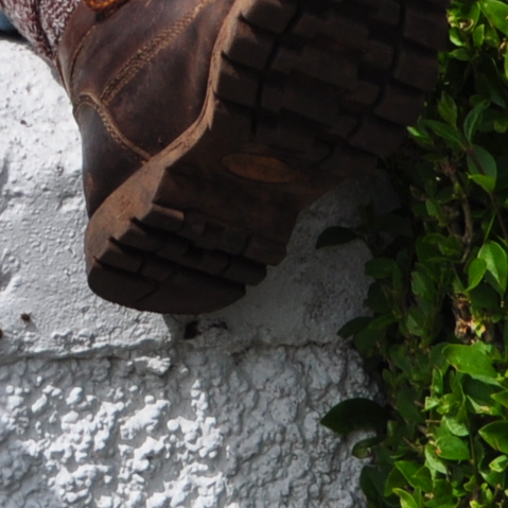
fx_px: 5396
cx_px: -489
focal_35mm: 325
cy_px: -613
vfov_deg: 5.3
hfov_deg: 5.3
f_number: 11
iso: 200
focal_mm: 38
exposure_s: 1/400
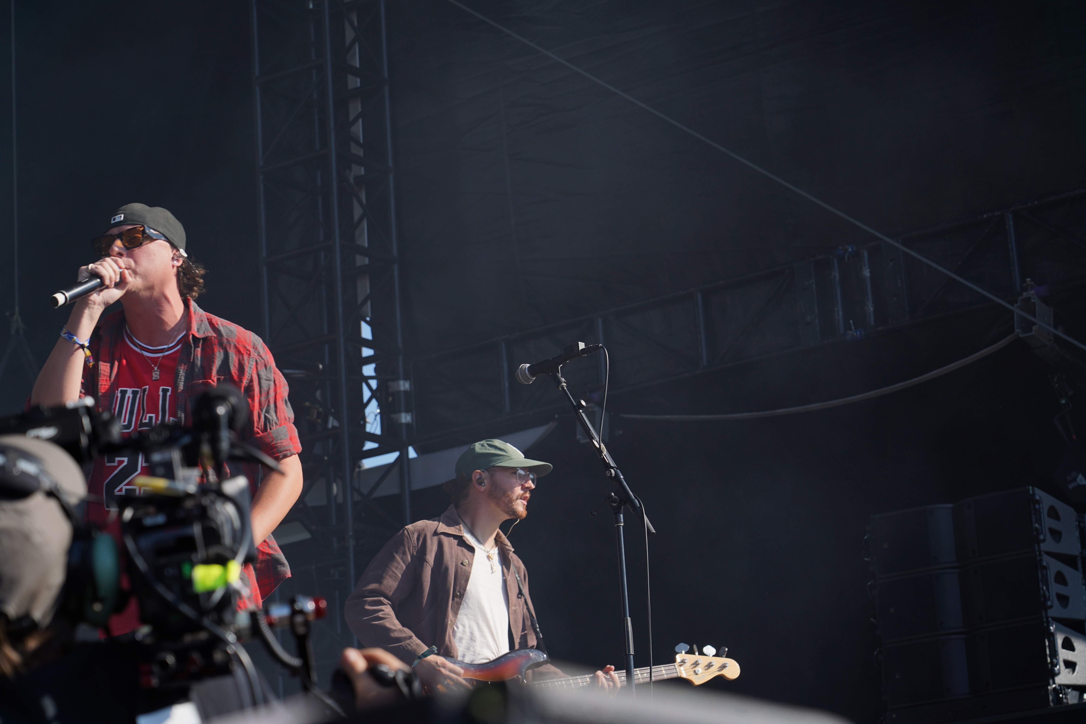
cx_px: 543
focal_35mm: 105
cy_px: 362
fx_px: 3167
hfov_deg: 19.5
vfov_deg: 13.0
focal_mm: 105
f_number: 6.3
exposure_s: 1/400
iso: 100
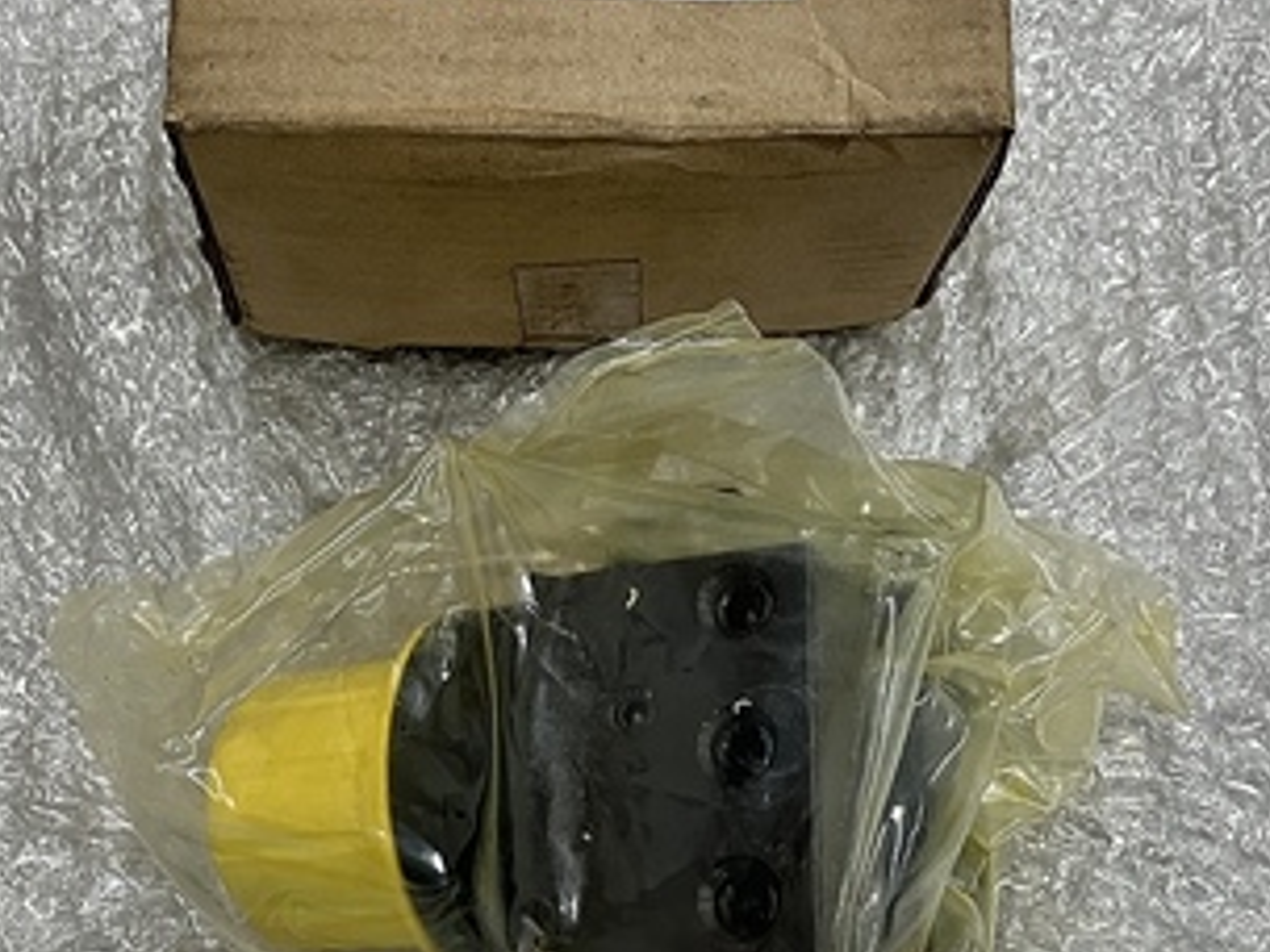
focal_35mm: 59
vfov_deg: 24.8
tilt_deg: -67.7
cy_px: 422
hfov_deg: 32.7
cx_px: 560
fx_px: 2165
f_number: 1.8
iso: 100
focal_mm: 3.99
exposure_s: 1/60
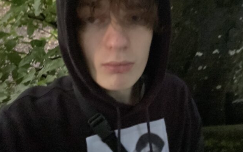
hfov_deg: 62.7
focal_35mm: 30
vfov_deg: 41.7
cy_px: 62
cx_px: 135
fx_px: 199
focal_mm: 2.71
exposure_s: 1/15
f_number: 2.2
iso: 2000
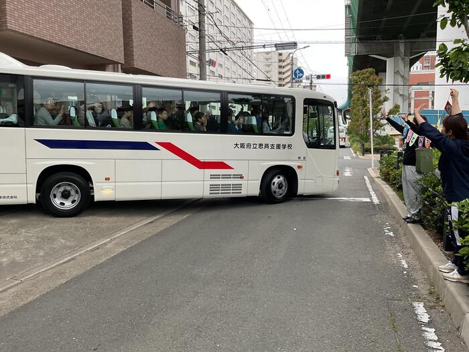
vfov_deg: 48.2
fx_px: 393
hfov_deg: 61.7
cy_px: 176
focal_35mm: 29
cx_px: 234
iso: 32
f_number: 1.8
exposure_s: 1/120
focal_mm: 3
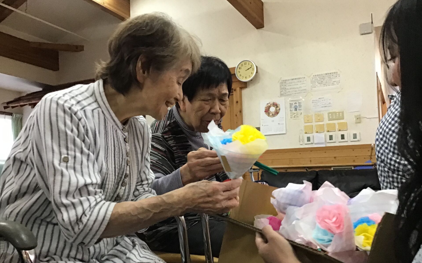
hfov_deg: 58.1
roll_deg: +1.7
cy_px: 154
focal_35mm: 33
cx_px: 211
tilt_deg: +4.0
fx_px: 380
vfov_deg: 38.2
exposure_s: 1/25
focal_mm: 3.3
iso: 200
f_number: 2.4
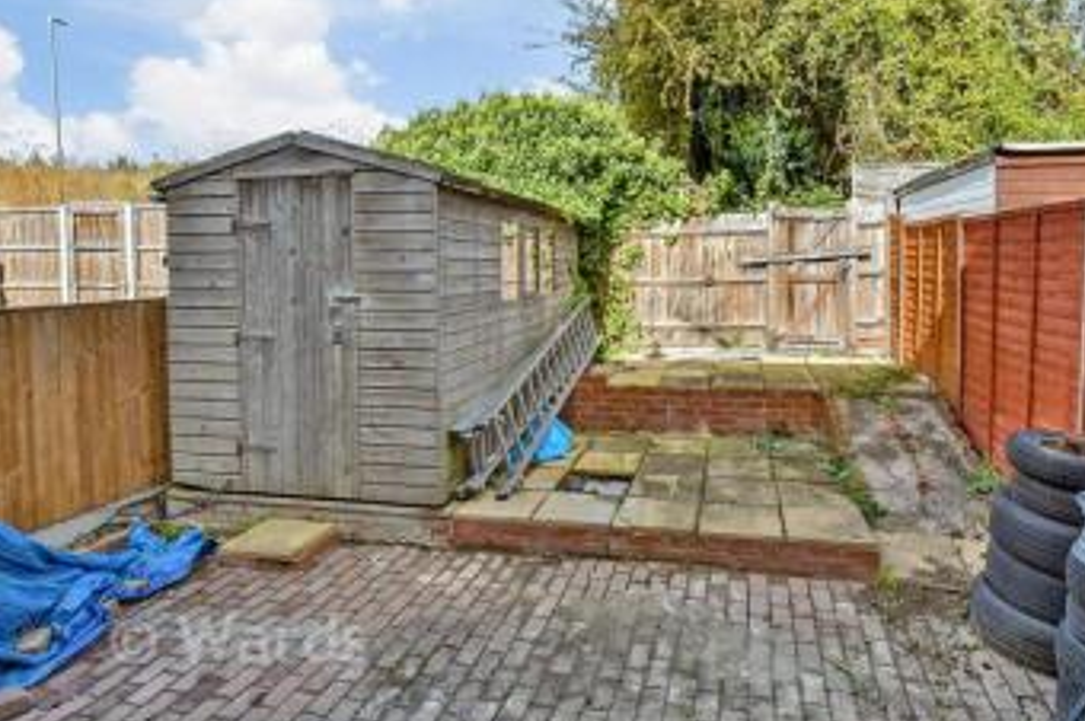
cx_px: 603
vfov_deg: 59.0
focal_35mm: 21
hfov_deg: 81.0
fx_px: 632
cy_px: 292
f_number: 11
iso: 1000
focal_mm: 10
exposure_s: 1/500
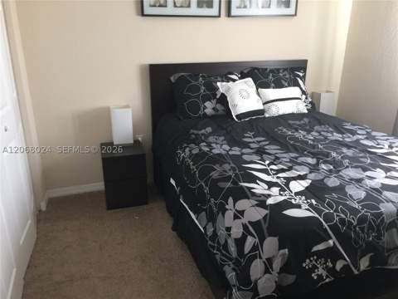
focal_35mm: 29
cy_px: 150
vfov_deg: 48.2
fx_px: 333
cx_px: 199
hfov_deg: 61.7
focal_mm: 4.15
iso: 80
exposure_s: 1/15
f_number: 2.2
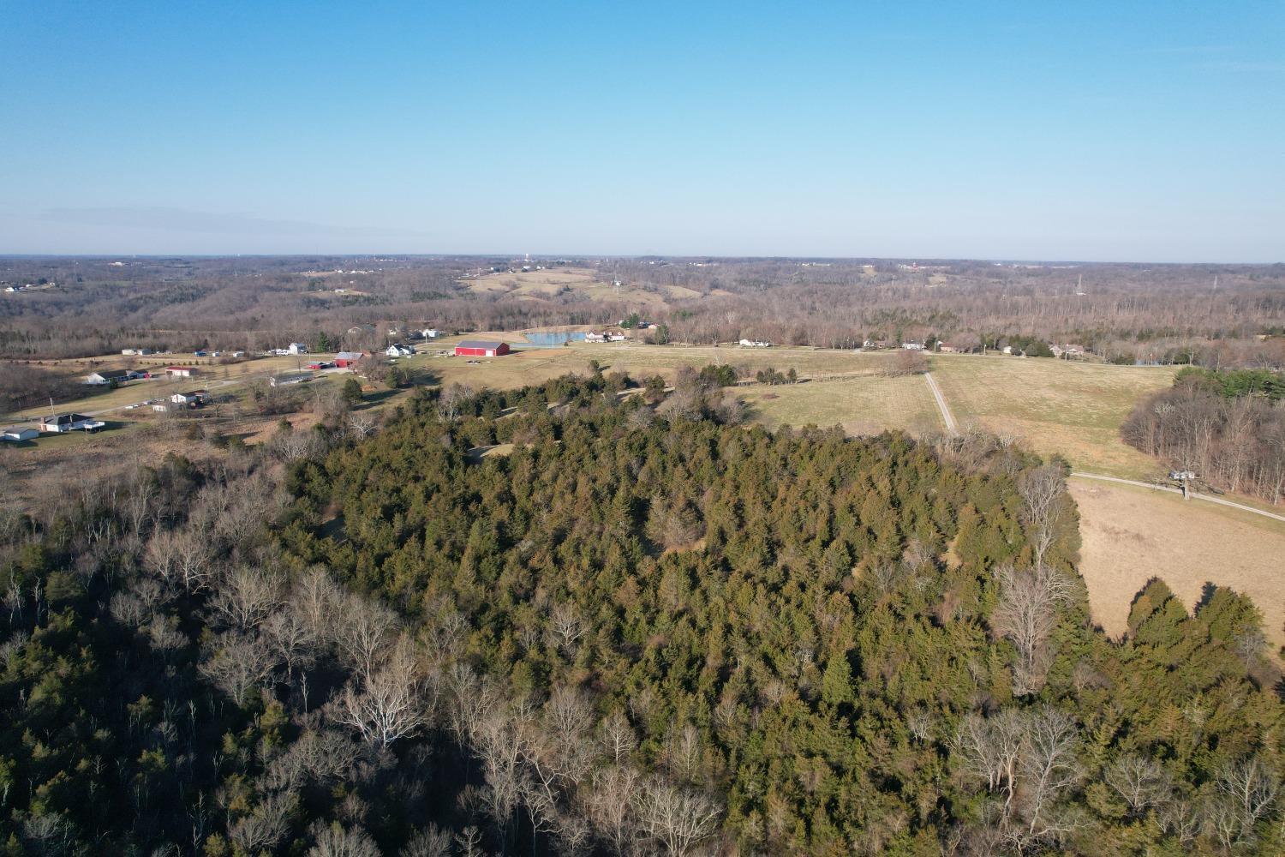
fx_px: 785
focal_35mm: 22
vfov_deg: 57.2
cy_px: 428
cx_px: 642
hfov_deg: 78.6
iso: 130
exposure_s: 1/1500
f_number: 2.8
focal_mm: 8.38
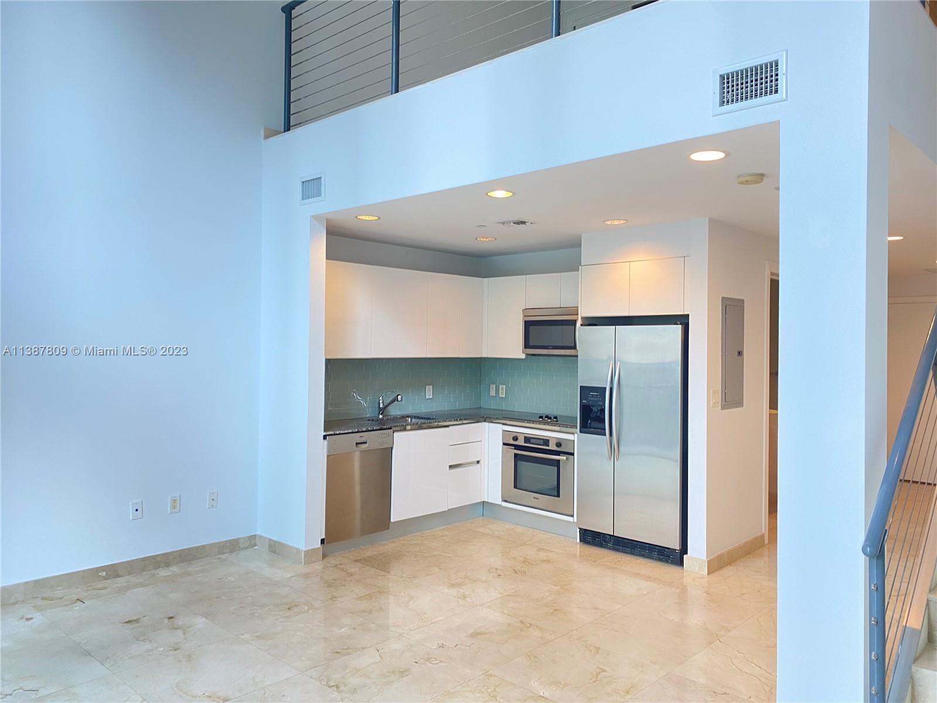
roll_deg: -1.2
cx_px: 468
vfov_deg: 53.1
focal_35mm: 26
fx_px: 704
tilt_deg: +0.9
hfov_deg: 67.3
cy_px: 352
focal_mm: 4.25
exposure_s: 1/60
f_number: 1.8
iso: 125
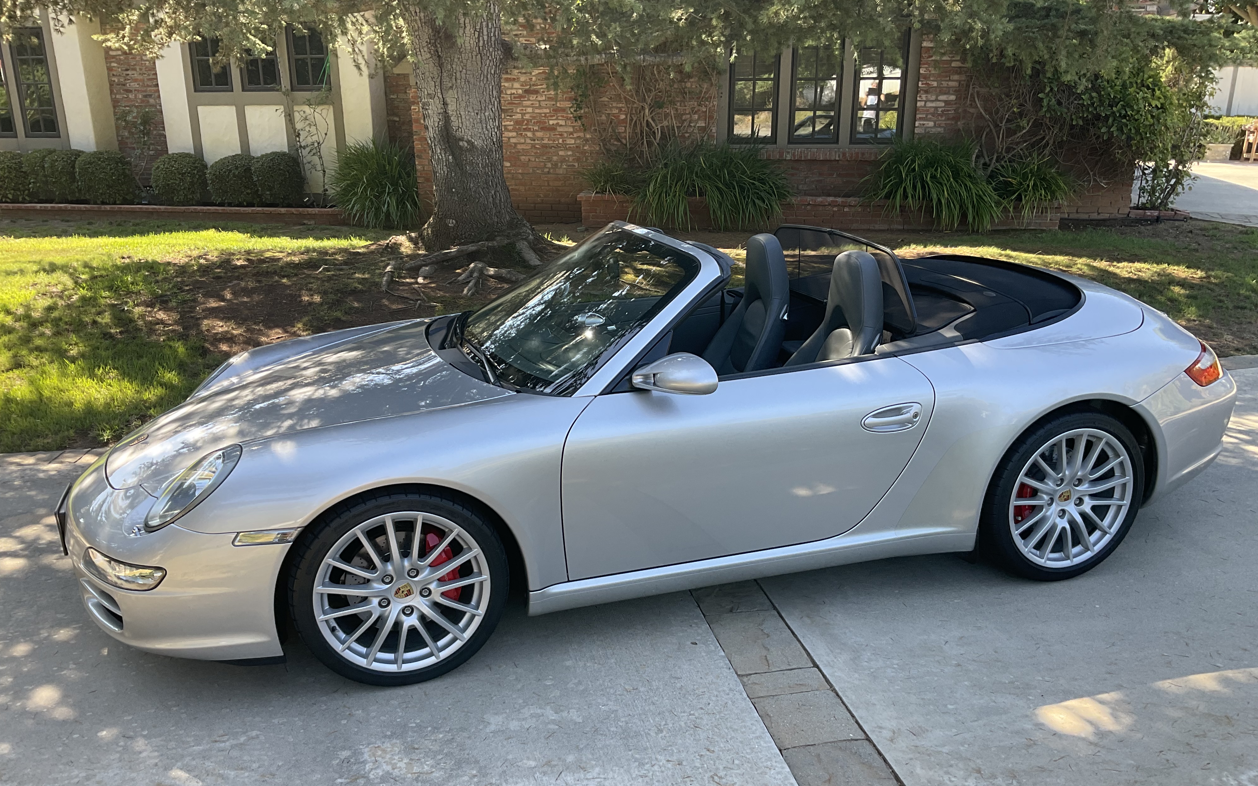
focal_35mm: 31
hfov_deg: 61.2
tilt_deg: -18.7
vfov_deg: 40.5
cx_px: 630
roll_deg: -0.6
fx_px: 1063
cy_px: 463
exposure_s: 1/202
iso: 16
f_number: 1.8
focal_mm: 3
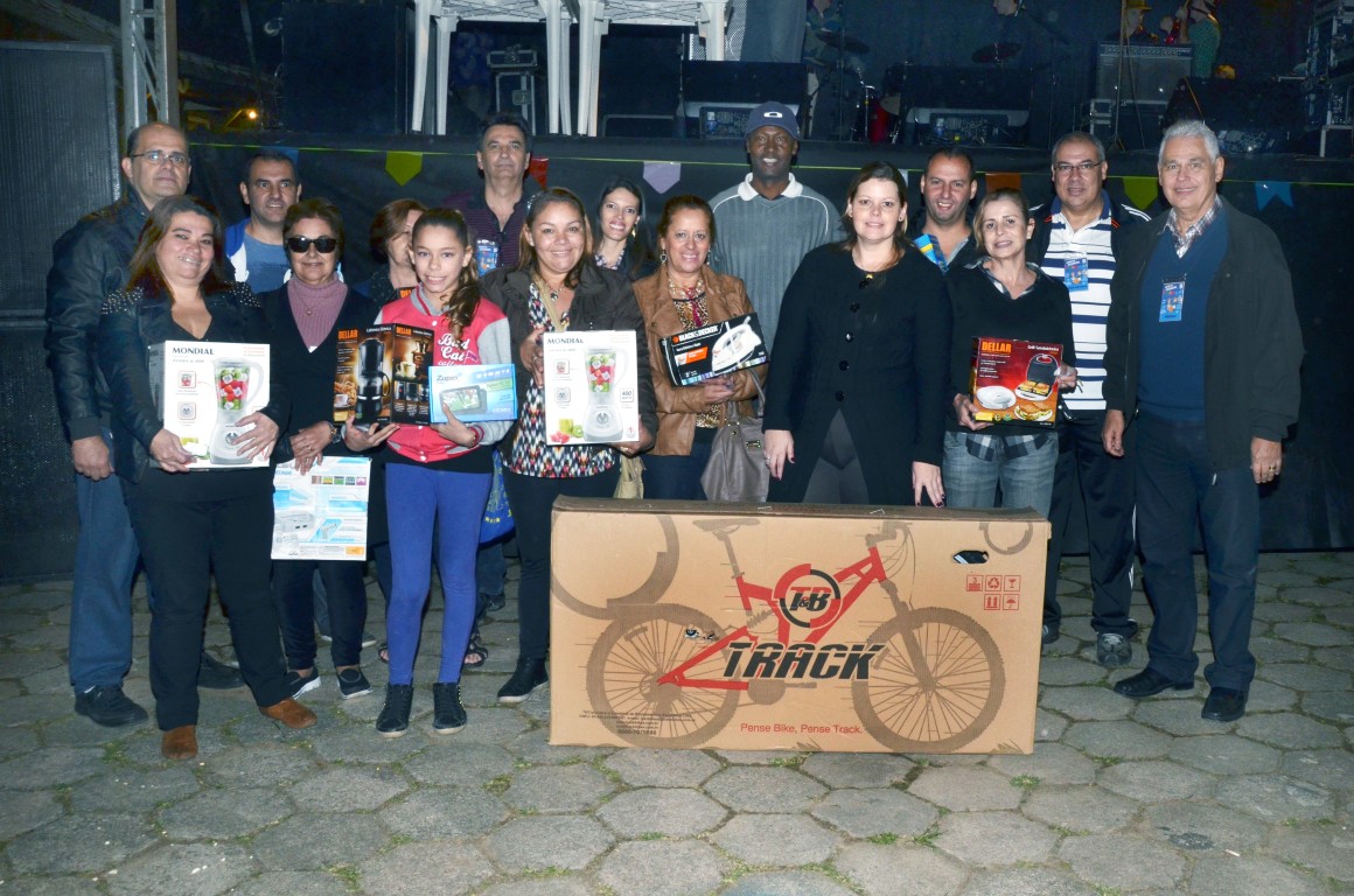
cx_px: 677
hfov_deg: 62.0
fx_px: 1126
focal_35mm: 30
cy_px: 448
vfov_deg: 43.4
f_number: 14
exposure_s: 1/80
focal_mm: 20
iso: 400
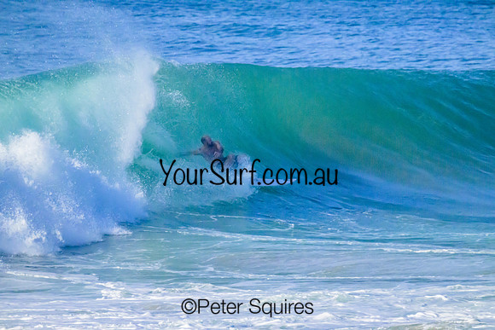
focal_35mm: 800
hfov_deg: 2.6
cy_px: 165
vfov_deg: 1.7
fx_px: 11002
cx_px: 248
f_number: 11
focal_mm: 800
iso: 18000
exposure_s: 1/2500
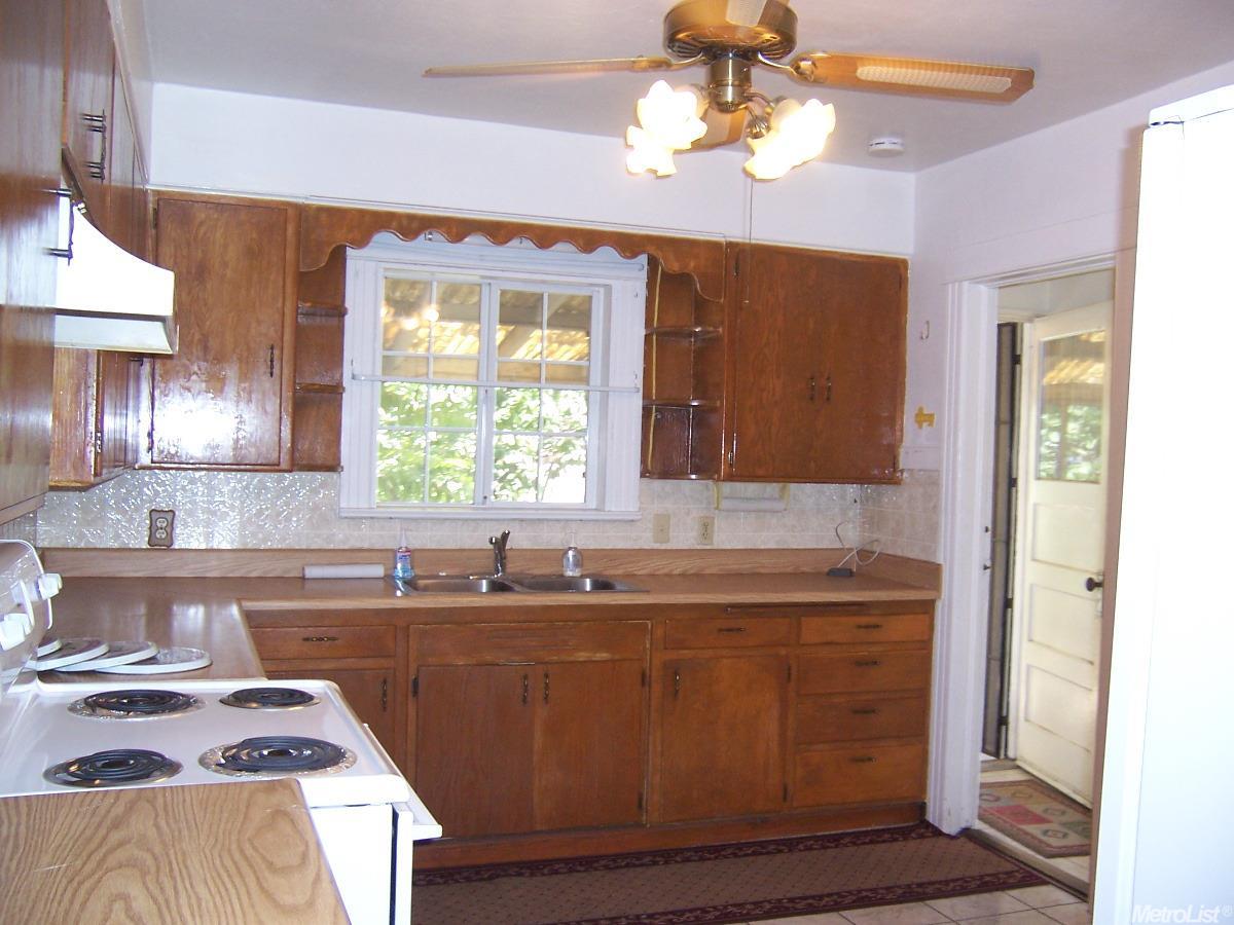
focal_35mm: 33
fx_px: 1176
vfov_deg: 42.9
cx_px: 617
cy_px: 462
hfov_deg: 55.4
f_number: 2.8
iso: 140
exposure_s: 1/60
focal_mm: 5.5
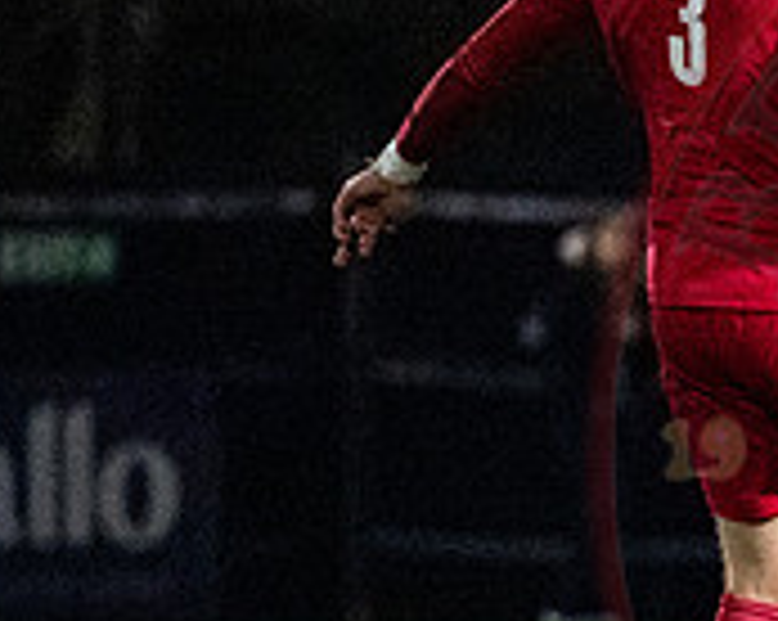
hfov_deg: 1.8
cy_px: 569
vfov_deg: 1.5
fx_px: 24518
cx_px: 1577
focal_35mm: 1066
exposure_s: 1/1000
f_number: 2.8
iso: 8000
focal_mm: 200
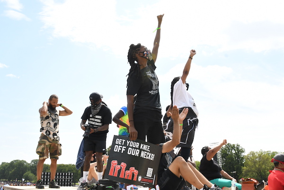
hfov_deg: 53.1
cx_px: 142
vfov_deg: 36.9
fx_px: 284
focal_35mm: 36
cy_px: 95
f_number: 13
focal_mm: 18
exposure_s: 1/200
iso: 250
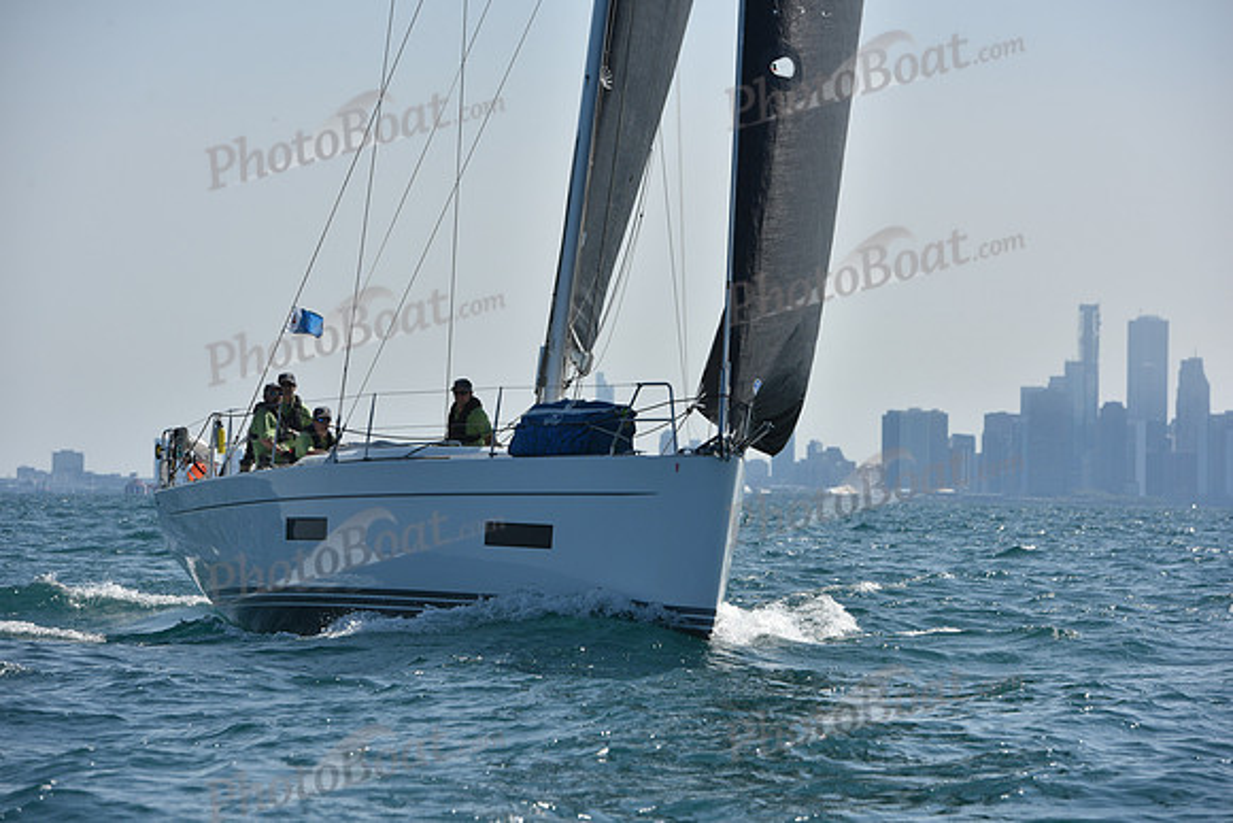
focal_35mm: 170
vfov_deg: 8.1
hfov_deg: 12.1
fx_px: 5824
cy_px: 412
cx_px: 616
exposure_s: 1/1600
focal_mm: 170
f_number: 8
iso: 250
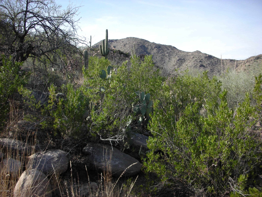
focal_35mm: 35
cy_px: 98
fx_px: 265
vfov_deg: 40.7
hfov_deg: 52.6
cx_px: 131
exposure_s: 1/378
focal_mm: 5.8
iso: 50
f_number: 3
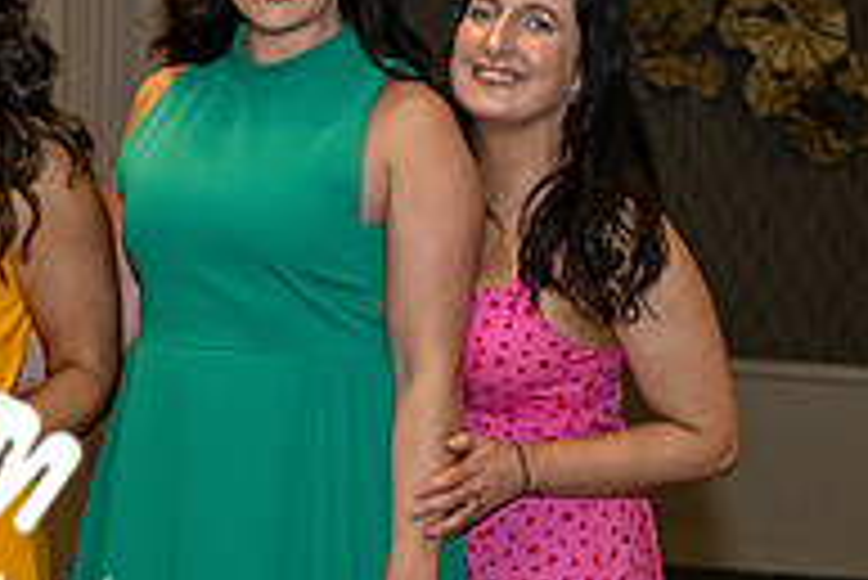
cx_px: -48
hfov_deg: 14.4
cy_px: 441
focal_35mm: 140
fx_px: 3378
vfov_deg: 9.8
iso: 500
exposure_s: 1/125
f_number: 3.5
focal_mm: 41
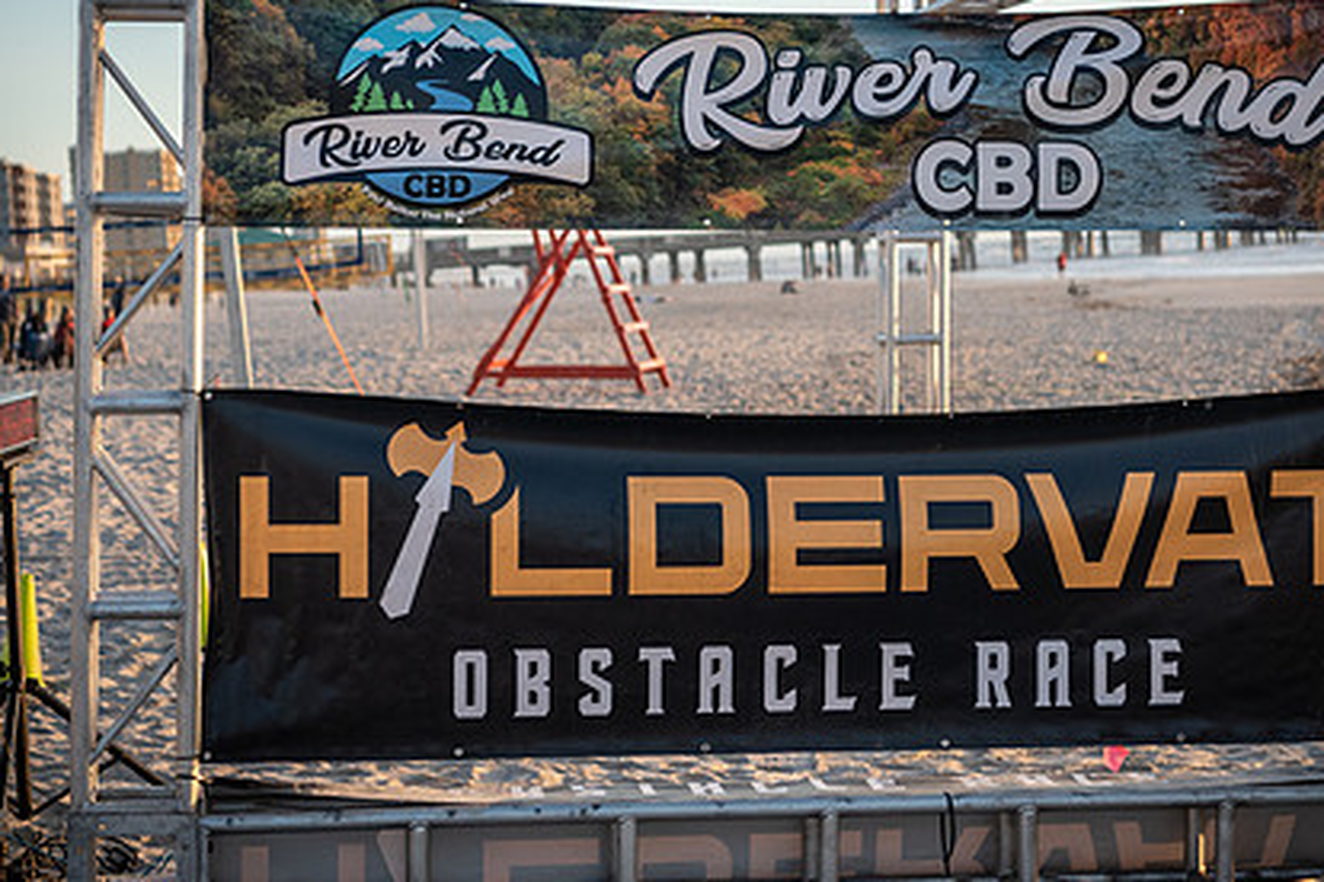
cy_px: 284
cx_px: 721
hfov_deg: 26.3
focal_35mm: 77
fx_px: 2832
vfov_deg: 17.7
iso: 1000
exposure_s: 1/1250
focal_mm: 48
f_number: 2.8
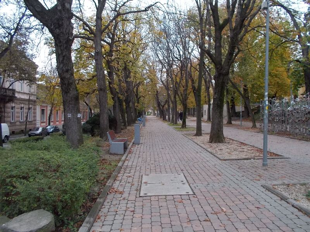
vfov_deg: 48.2
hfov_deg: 61.7
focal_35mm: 29
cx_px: 155
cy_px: 116
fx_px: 260
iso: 250
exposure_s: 1/250
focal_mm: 4.1
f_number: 3.3
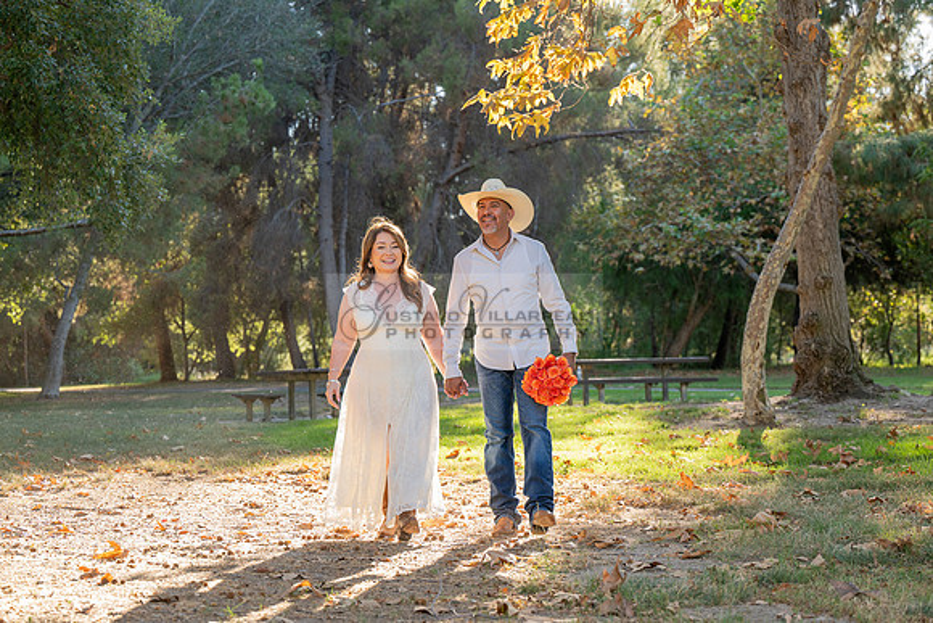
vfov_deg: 19.5
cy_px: 312
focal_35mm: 70
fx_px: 1815
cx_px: 466
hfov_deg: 28.8
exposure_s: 1/200
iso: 200
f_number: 4
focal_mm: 70
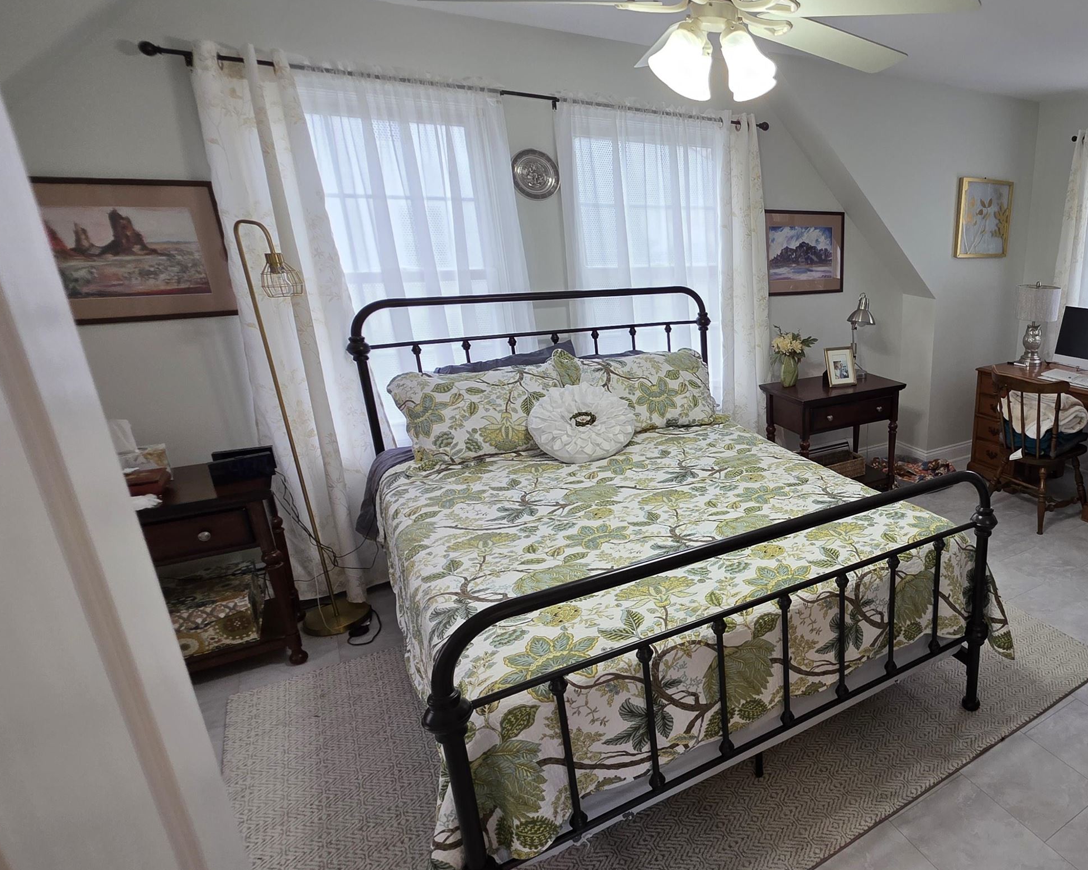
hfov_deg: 73.2
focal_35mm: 20
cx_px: 850
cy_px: 448
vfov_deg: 68.1
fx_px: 644
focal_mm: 2.2
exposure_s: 1/120
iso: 125
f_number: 1.9
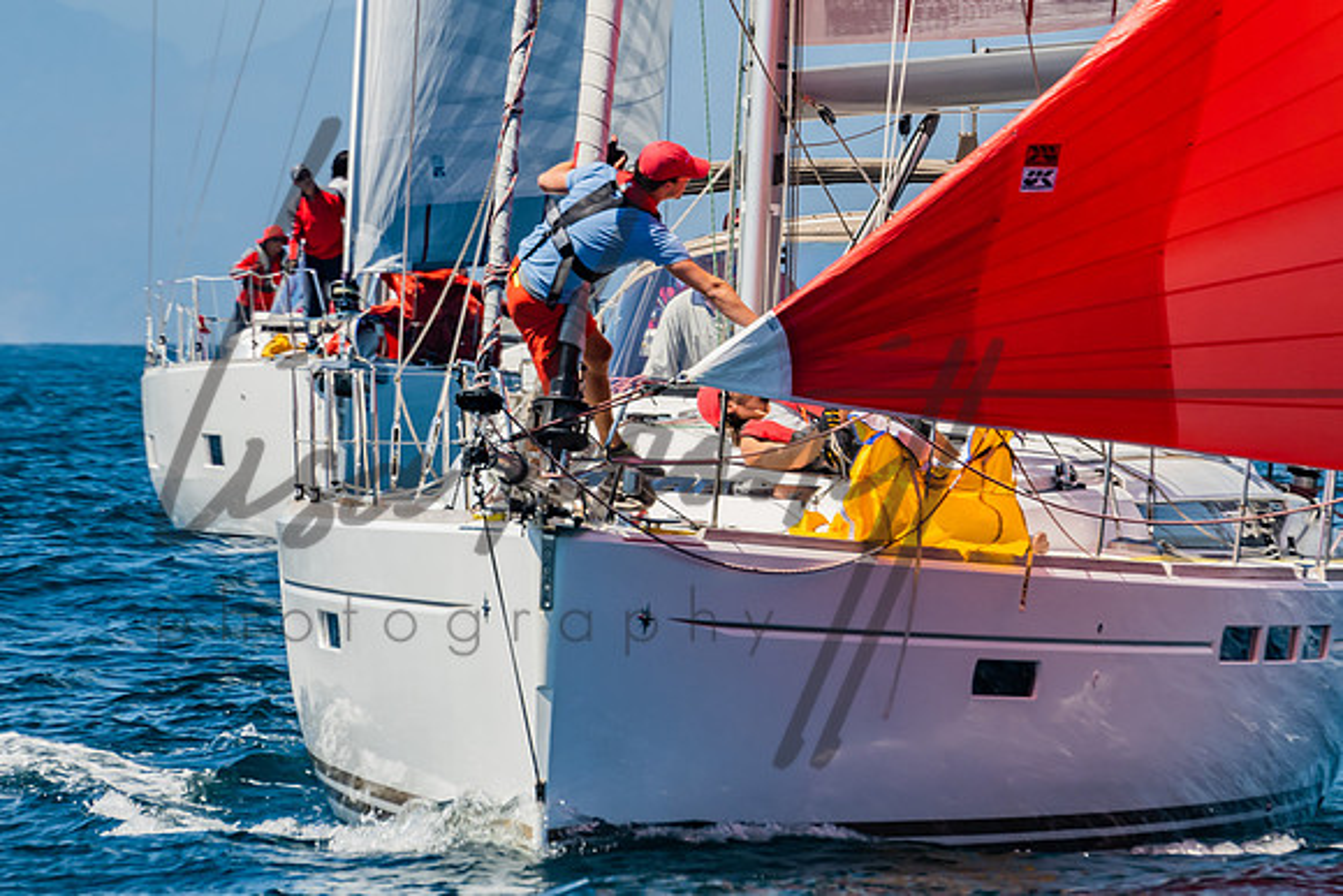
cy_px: 235
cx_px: 779
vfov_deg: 3.2
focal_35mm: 428
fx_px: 15976
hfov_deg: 4.8
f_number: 6.3
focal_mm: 200
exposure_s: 1/400
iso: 160
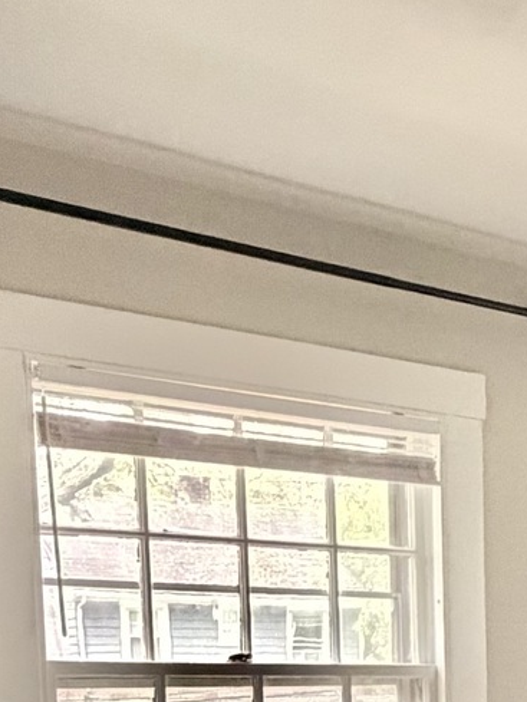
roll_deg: -0.6
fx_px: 1339
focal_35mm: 66
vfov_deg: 26.6
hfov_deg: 20.1
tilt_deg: -6.6
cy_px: 811
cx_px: 719
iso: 1250
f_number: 2.2
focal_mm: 2.22
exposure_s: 1/59
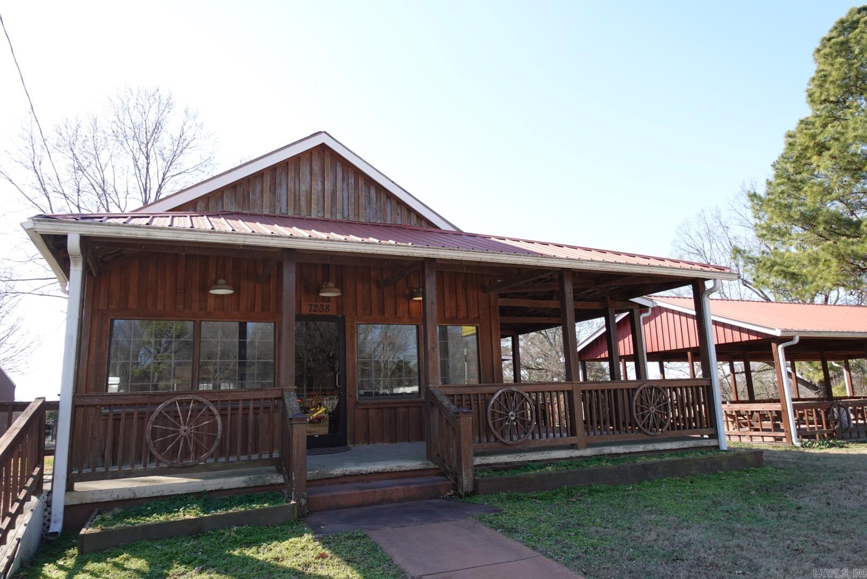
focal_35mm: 24
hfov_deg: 73.7
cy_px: 290
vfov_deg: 53.2
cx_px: 434
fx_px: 578
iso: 125
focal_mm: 9.4
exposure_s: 1/640
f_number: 2.5
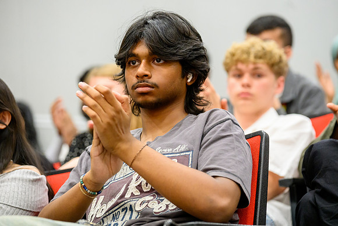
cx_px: 169
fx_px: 1127
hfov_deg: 17.1
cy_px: 113
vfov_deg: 11.4
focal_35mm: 120
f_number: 3.2
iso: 7200
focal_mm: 119
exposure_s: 1/320
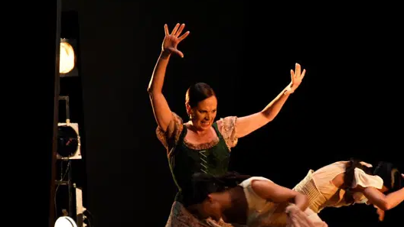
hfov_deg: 8.7
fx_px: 2666
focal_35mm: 249
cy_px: 178
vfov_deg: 4.9
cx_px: 237
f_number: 5.3
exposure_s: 1/200
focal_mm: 95
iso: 6400
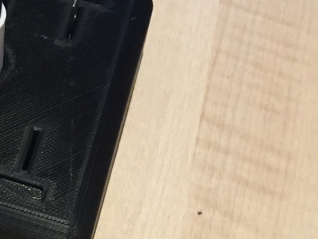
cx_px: 52
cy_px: -53
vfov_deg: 13.6
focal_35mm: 106
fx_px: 974
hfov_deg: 18.3
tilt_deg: -48.8
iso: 160
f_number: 2.2
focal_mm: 4.15
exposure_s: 1/33
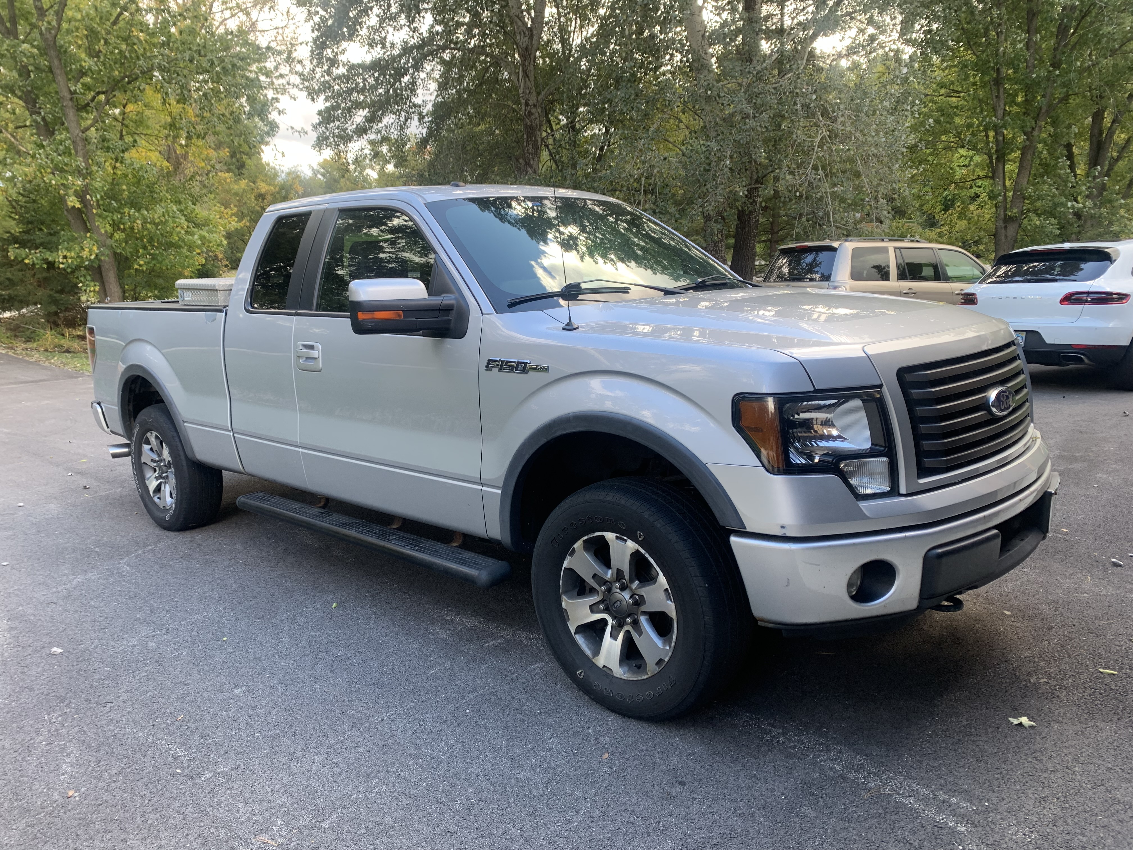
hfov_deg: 67.3
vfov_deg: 53.1
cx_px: 566
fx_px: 851
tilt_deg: -13.4
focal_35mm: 26
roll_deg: +0.6
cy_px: 425
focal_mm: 4.25
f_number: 1.8
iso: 25
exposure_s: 1/121
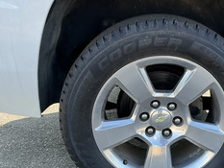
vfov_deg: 30.1
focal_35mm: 48
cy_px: 108
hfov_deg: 38.7
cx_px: 166
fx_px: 311
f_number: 1.8
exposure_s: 1/257
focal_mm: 3
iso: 25
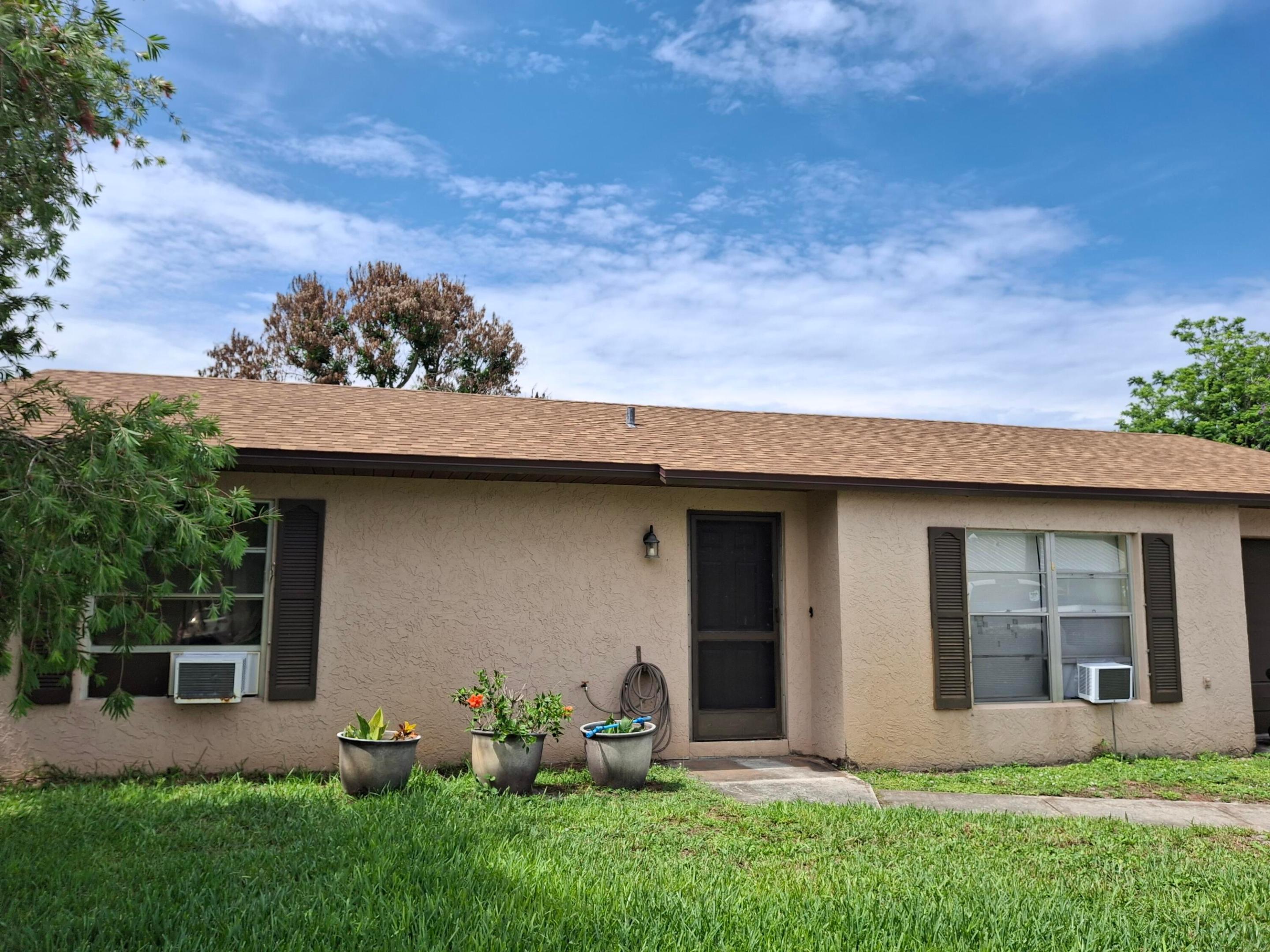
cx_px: 635
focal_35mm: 25
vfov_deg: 54.9
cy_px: 476
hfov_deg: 69.4
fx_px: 917
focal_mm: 4.69
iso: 25
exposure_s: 1/1330
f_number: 1.8
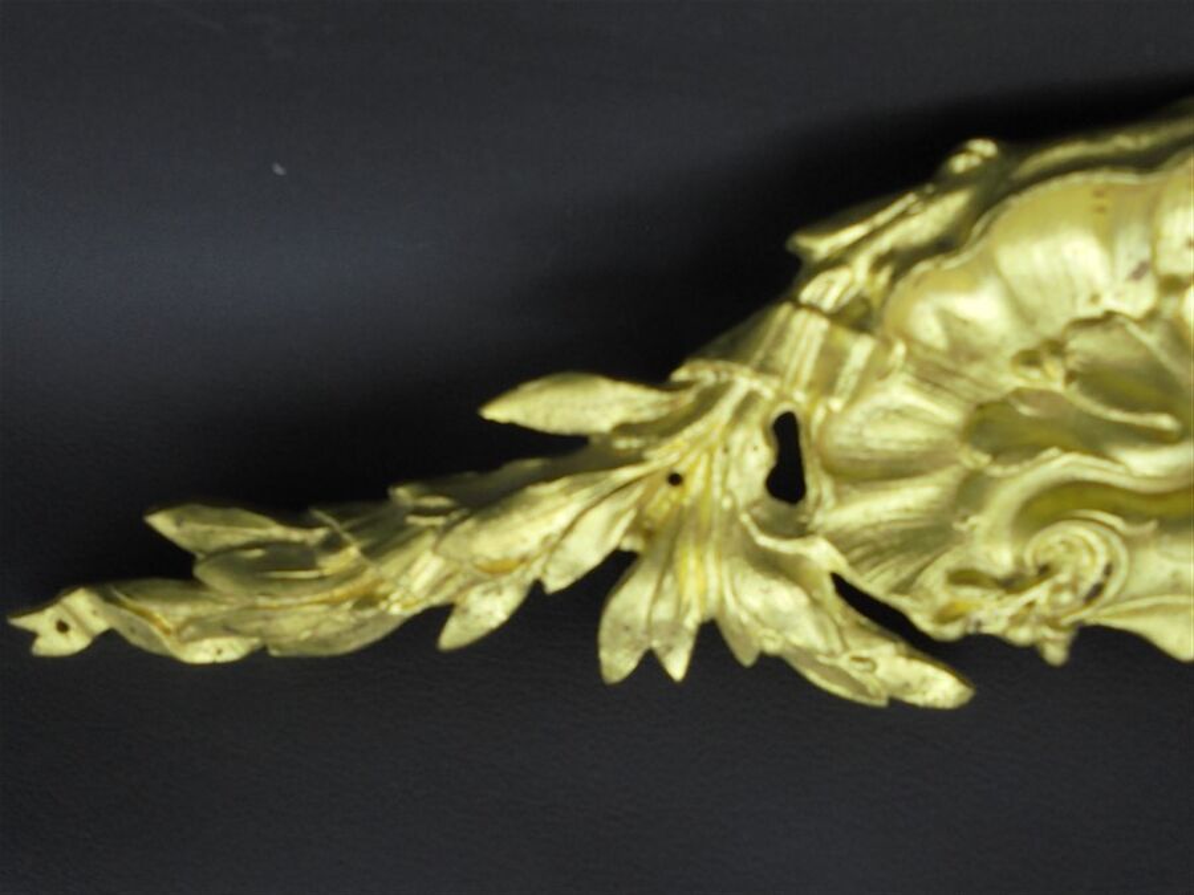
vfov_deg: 48.2
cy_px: 448
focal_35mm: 29
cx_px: 597
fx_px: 1000
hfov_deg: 61.7
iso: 100
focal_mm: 5.3
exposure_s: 1/30
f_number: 3.7
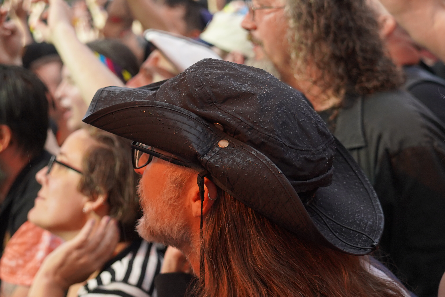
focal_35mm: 100
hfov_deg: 20.2
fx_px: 1236
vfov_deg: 13.6
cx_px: 107
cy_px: 51
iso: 800
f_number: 4
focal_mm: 51
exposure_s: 1/160
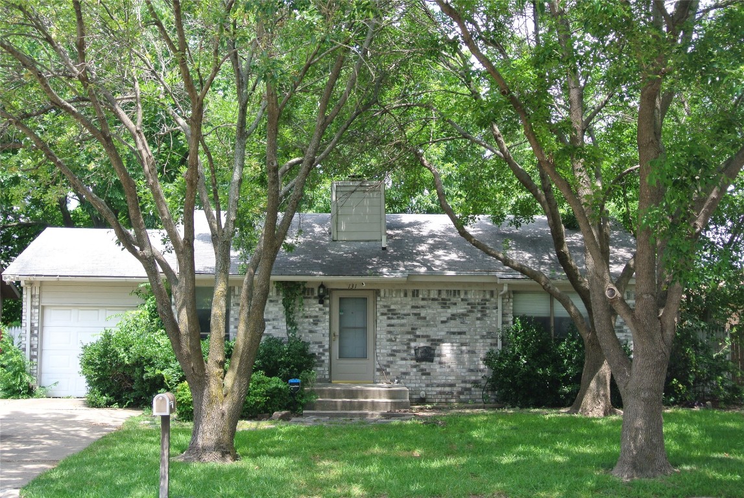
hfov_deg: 40.3
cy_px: 249
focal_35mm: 49
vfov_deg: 27.6
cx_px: 372
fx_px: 1014
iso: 100
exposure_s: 1/125
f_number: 4.5
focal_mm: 18.2
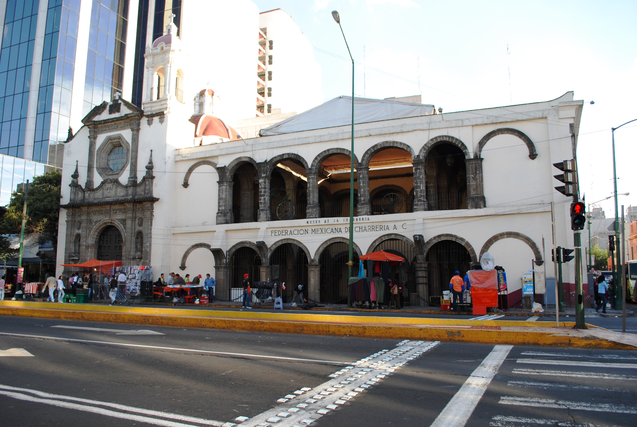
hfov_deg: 67.3
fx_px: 478
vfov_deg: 48.0
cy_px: 214
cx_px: 318
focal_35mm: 27
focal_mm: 18
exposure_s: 1/125
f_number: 5.6
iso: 180
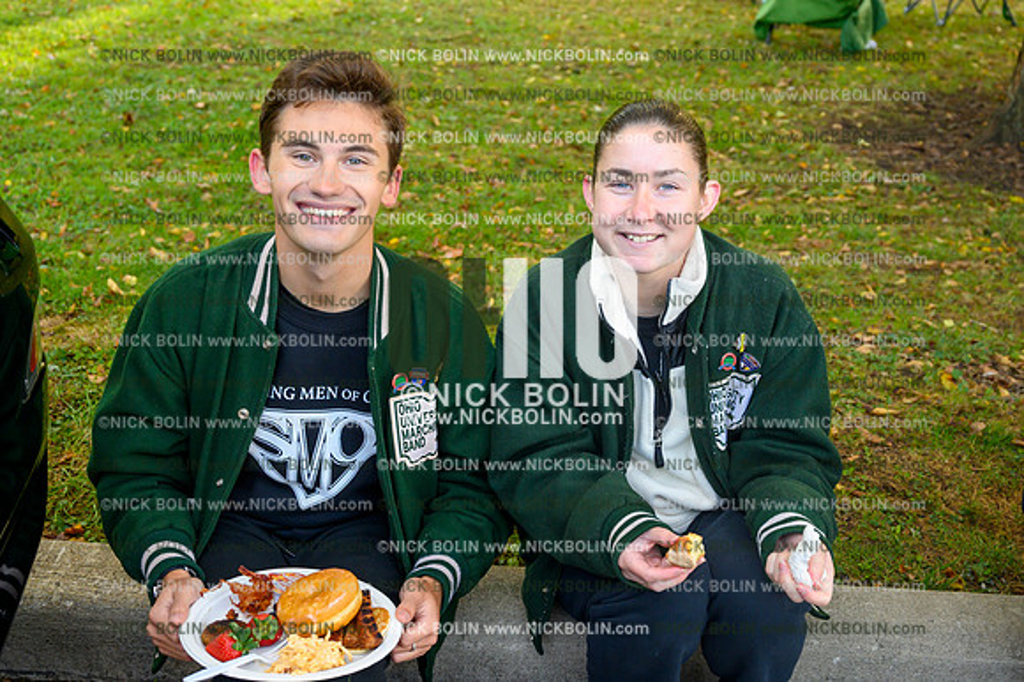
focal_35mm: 42
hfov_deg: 46.4
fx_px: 1194
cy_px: 341
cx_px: 512
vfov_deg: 31.9
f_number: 5
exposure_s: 1/400
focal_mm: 42
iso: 2500
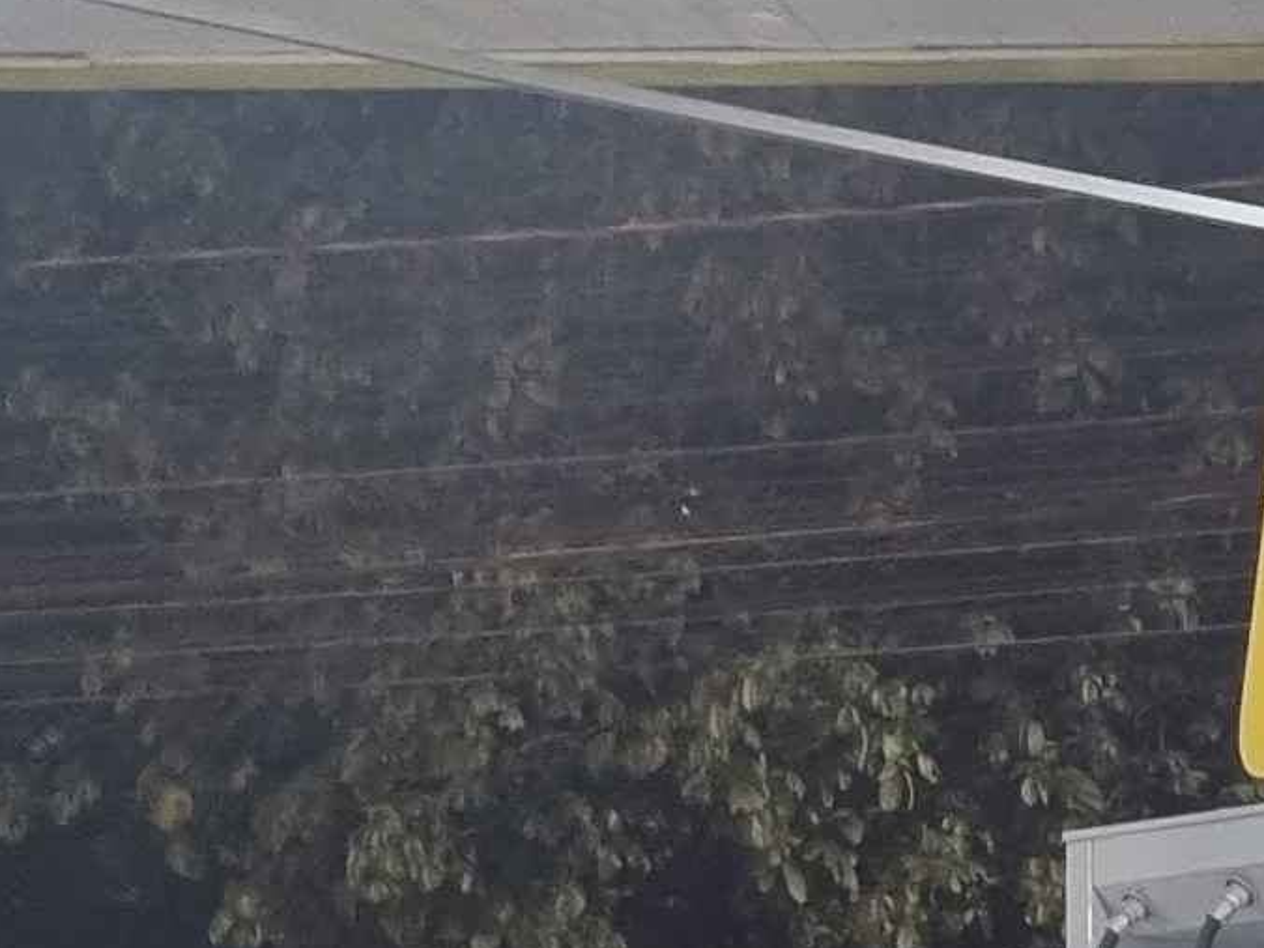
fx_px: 5660
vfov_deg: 9.5
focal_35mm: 155
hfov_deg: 12.1
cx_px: 1989
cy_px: 1019
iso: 400
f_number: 1.8
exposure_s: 1/40
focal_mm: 5.4
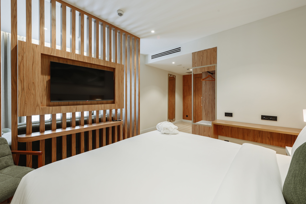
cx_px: 153
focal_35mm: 14
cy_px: 102
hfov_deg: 104.3
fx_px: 119
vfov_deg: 81.1
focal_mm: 14
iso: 160
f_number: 9
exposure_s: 1/4
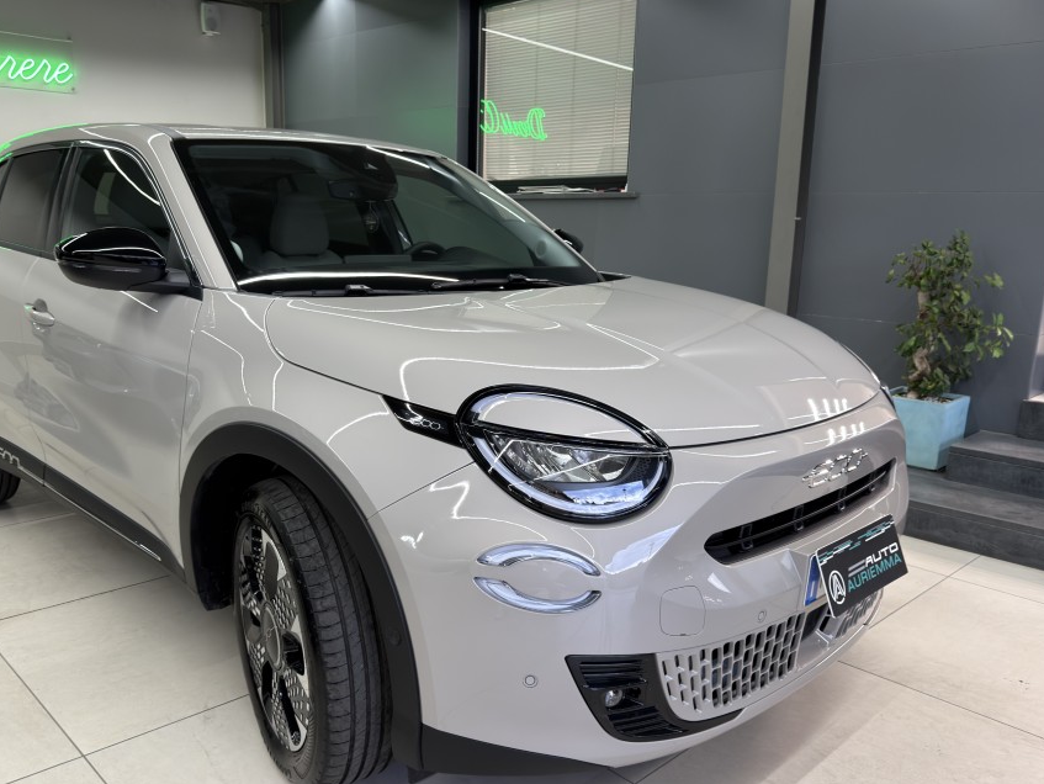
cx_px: 467
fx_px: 875
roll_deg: -1.4
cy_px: 424
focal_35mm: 29
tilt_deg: -14.3
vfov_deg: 48.2
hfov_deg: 61.5
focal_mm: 6.76
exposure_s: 1/50
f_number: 1.78
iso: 200
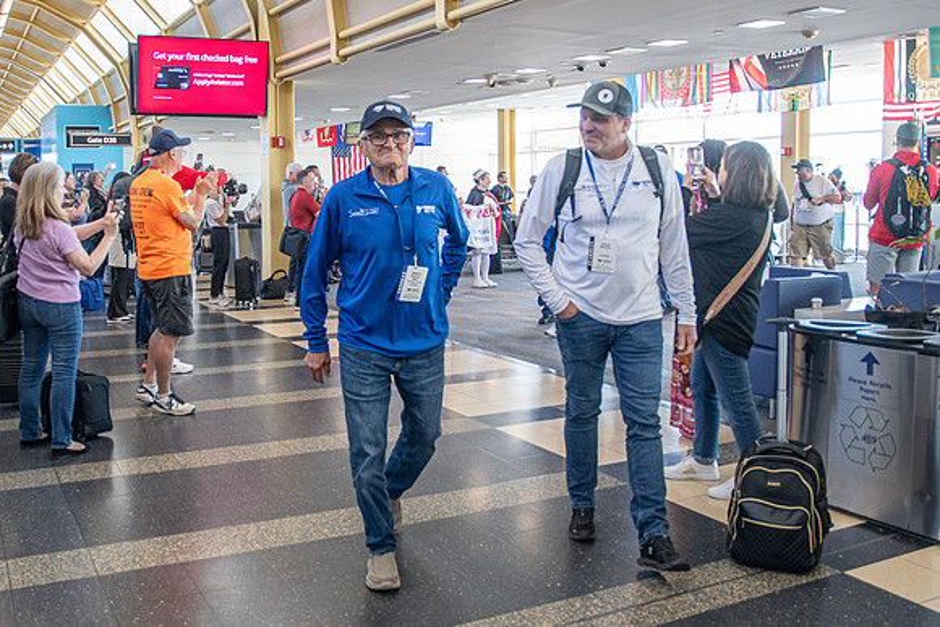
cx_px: 387
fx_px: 886
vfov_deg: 38.9
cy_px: 262
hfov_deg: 55.6
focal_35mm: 34
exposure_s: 1/125
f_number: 3.2
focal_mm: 16
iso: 800
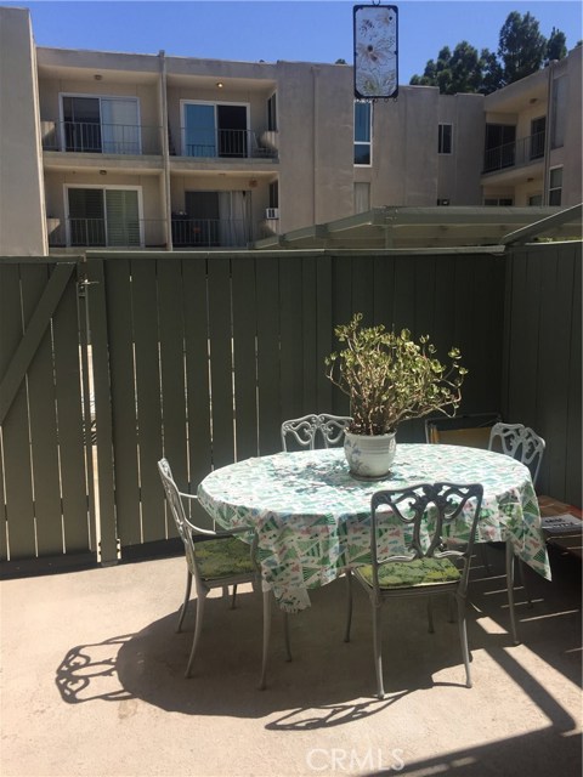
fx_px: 651
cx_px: 292
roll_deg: +0.4
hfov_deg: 48.2
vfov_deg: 61.7
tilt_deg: -6.5
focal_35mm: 29
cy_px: 388
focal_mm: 4.15
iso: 32
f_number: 2.2
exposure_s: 1/1799
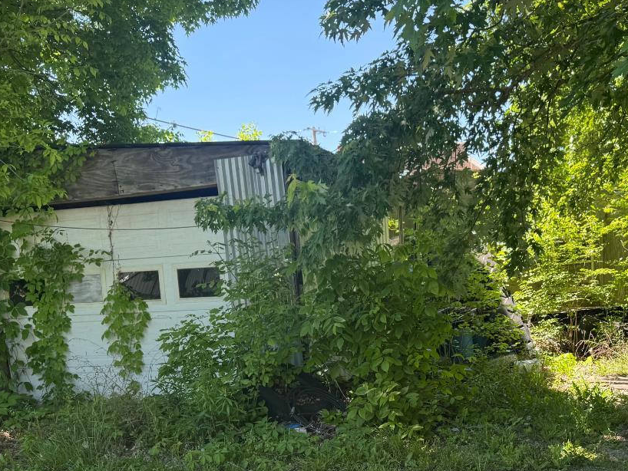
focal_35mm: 44
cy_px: 426
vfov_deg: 31.3
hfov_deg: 42.4
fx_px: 798
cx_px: 412
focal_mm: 6.76
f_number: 1.78
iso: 80
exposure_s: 1/553
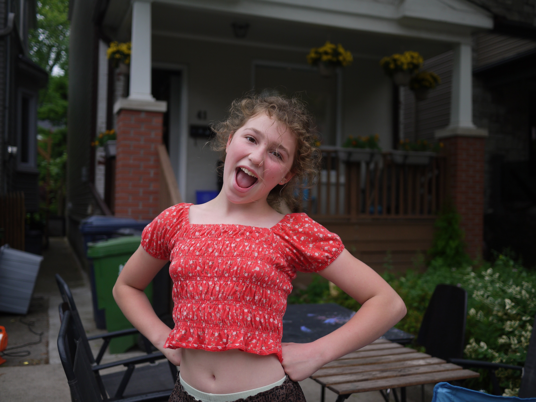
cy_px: 201
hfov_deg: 46.8
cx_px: 268
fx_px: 619
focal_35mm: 40
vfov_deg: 36.0
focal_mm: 20
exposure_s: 1/800
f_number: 1.8
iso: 100
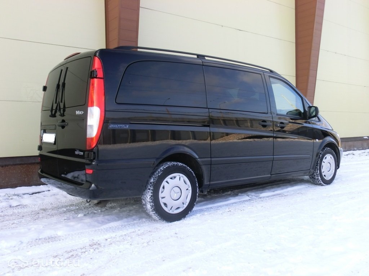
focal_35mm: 37
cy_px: 138
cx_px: 184
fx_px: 394
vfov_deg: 38.7
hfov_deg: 50.1
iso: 80
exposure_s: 1/100
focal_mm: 6.61
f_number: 3.9
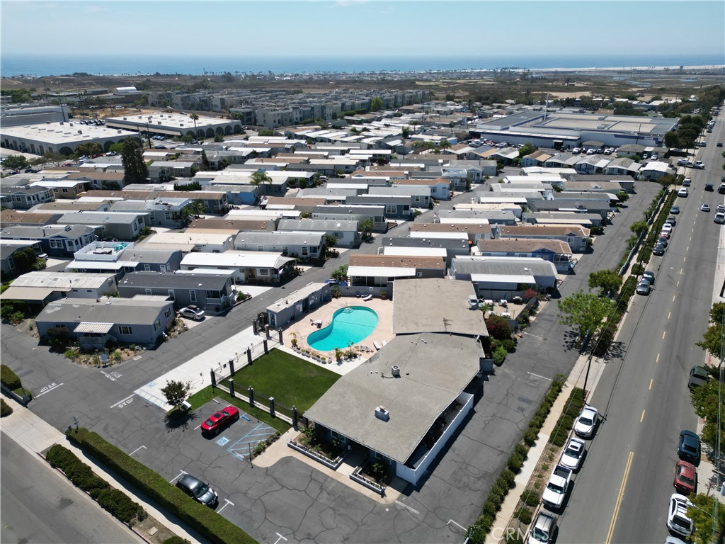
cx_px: 362
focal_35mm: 24
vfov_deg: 56.8
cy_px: 272
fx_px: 503
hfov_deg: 71.6
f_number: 1.7
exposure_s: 1/4000
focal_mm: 6.72
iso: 150
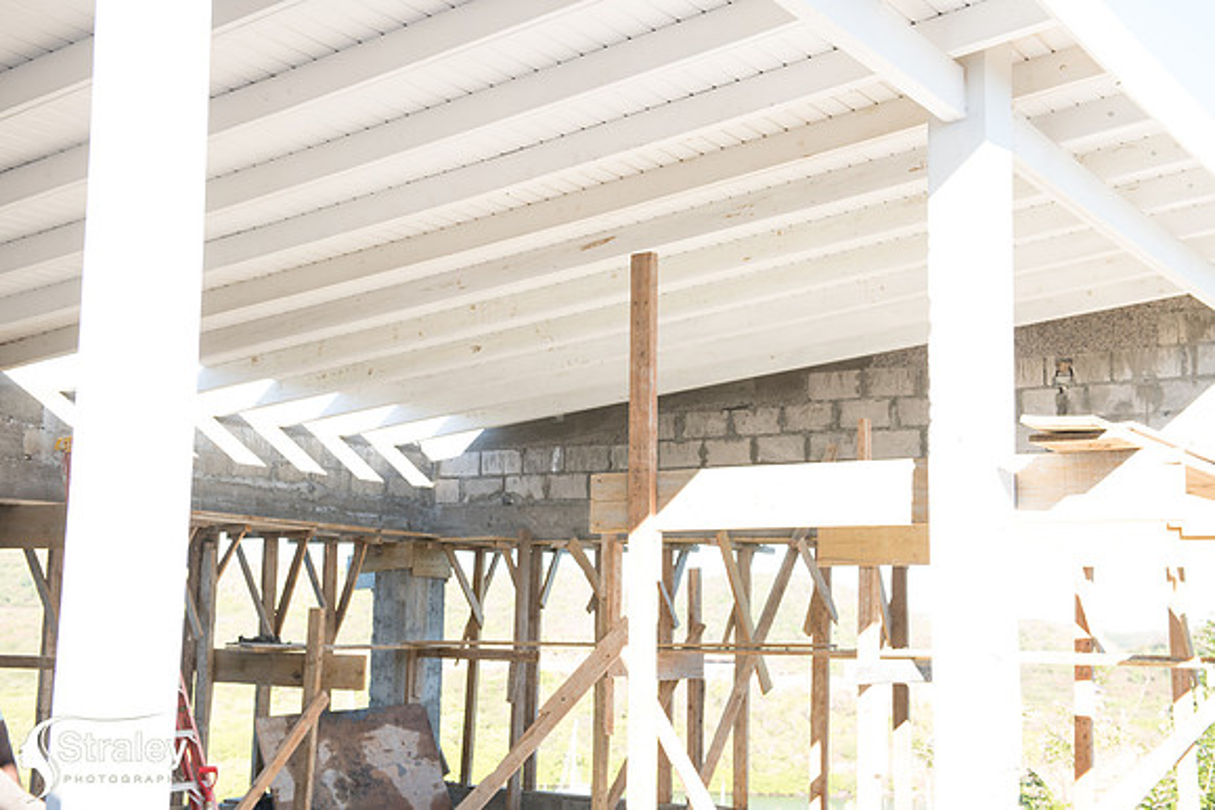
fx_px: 1620
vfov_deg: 28.1
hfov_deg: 41.1
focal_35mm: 48
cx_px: 608
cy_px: 405
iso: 160
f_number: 5.6
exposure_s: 1/100
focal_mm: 48
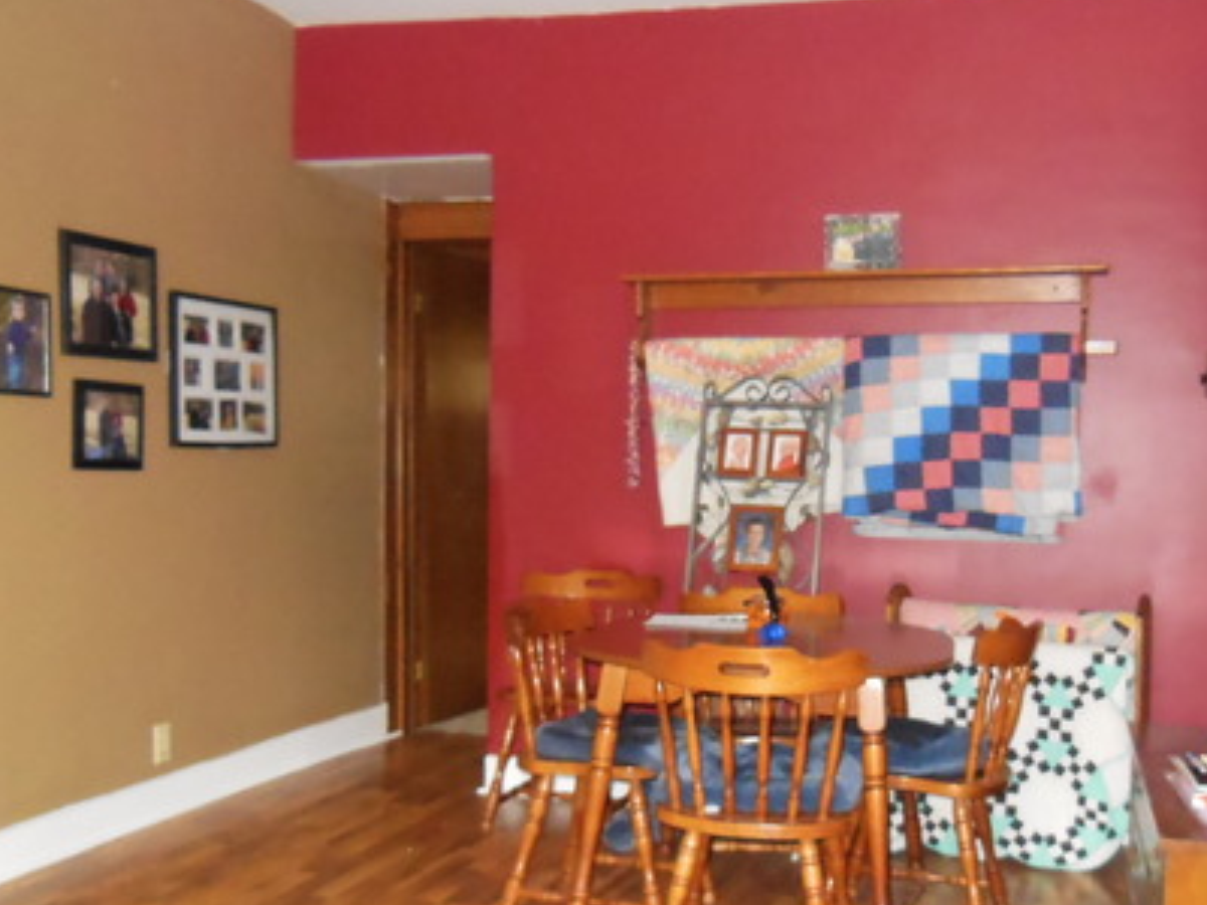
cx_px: 688
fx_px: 1395
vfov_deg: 35.9
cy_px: 534
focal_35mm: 40
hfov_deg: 46.7
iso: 1250
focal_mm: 4.5
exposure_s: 1/25
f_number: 3.5
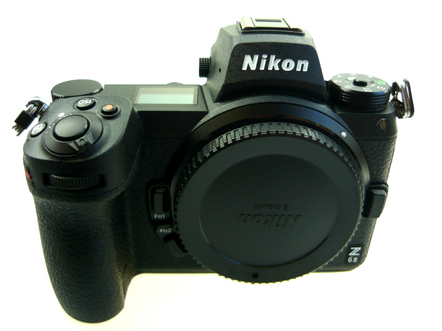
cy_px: 166
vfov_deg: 42.9
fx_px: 421
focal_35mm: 33
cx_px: 221
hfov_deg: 55.4
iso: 100
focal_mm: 5.5
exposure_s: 1/60
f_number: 2.8
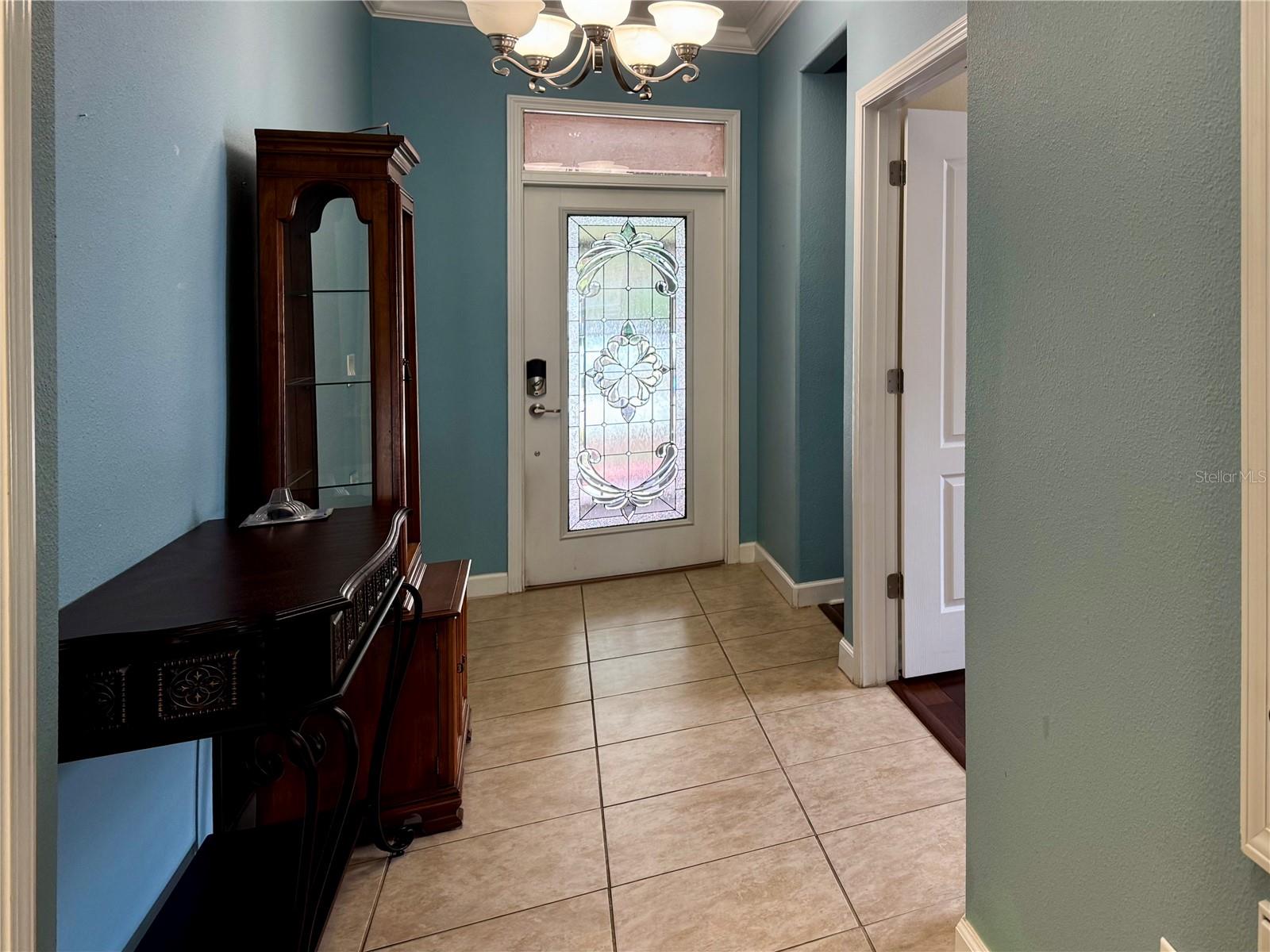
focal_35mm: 24
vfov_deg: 56.8
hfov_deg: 71.6
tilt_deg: -8.2
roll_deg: +0.0
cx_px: 635
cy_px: 476
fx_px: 881
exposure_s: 1/60
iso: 125
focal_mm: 6.76
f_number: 1.78
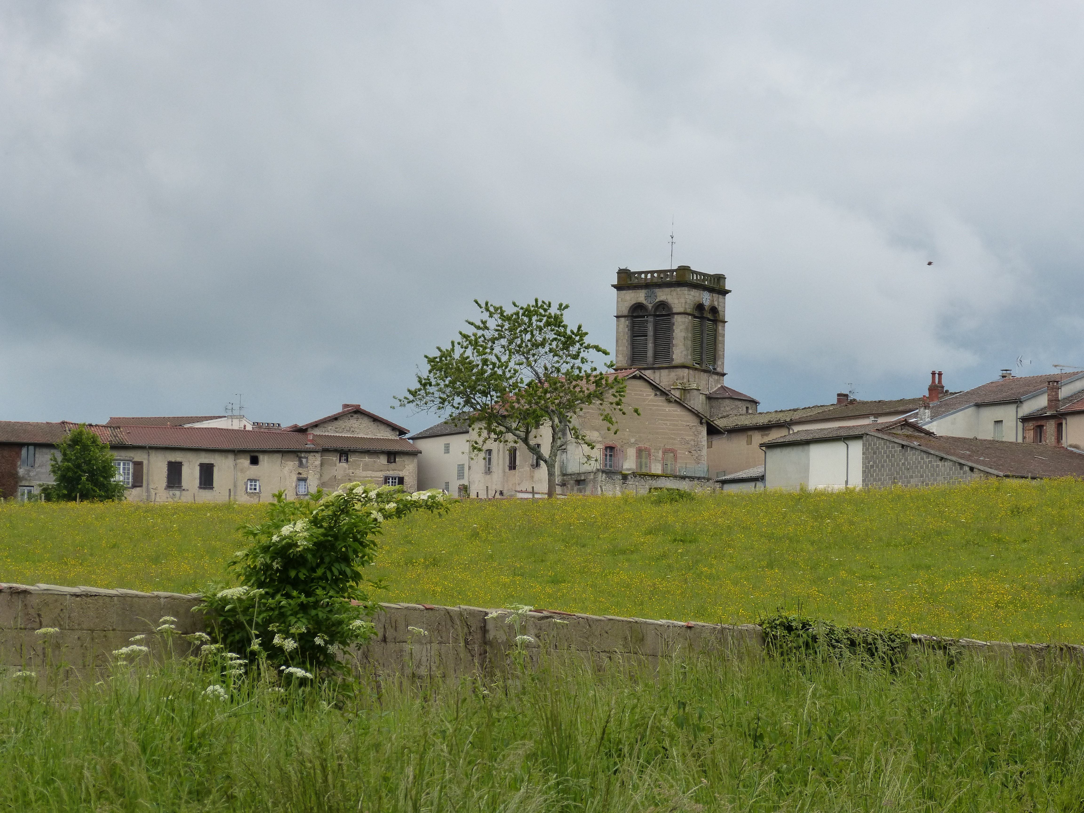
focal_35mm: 140
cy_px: 406
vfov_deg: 10.6
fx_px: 4384
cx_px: 542
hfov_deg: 14.1
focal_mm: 25.4
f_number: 4
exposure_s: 1/500
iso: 160
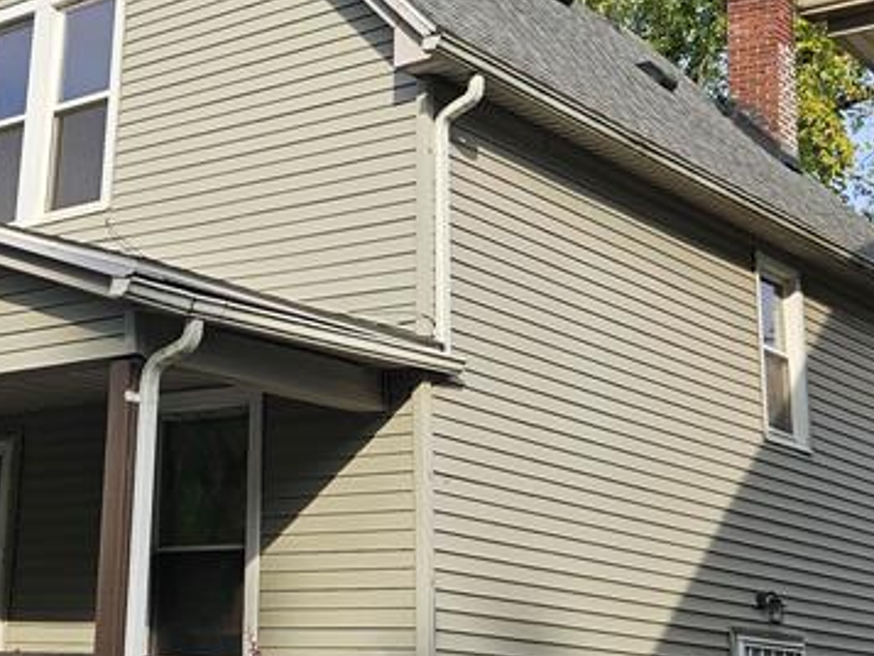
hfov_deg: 28.8
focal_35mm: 66
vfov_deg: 22.0
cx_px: 181
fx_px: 1667
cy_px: 157
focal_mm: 5.4
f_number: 1.8
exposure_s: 1/1132
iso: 25
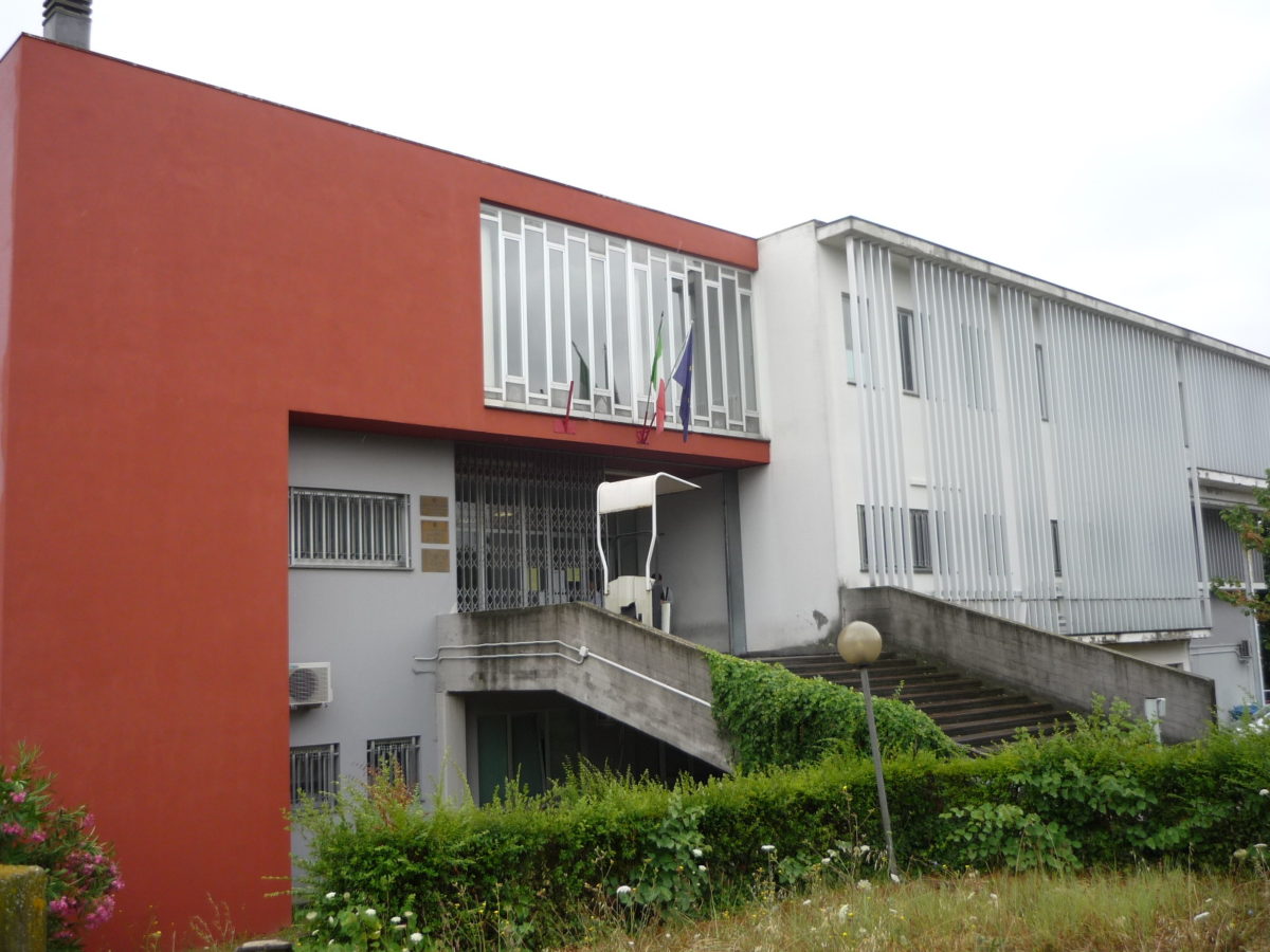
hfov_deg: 55.4
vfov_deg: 42.9
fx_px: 1211
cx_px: 635
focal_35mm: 33
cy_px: 476
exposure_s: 1/320
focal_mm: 5.5
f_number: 2.8
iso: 100
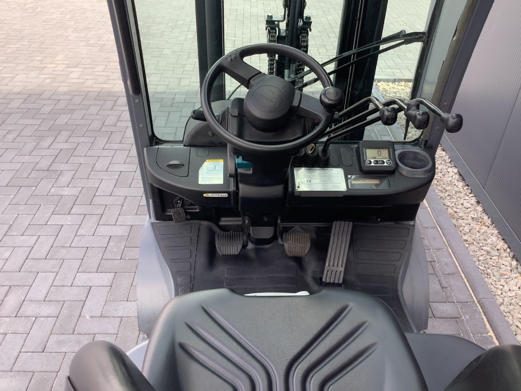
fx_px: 467
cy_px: 196
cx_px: 260
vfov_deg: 45.4
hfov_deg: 58.4
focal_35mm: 31
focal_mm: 3.3
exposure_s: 1/120
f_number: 2.4
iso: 32
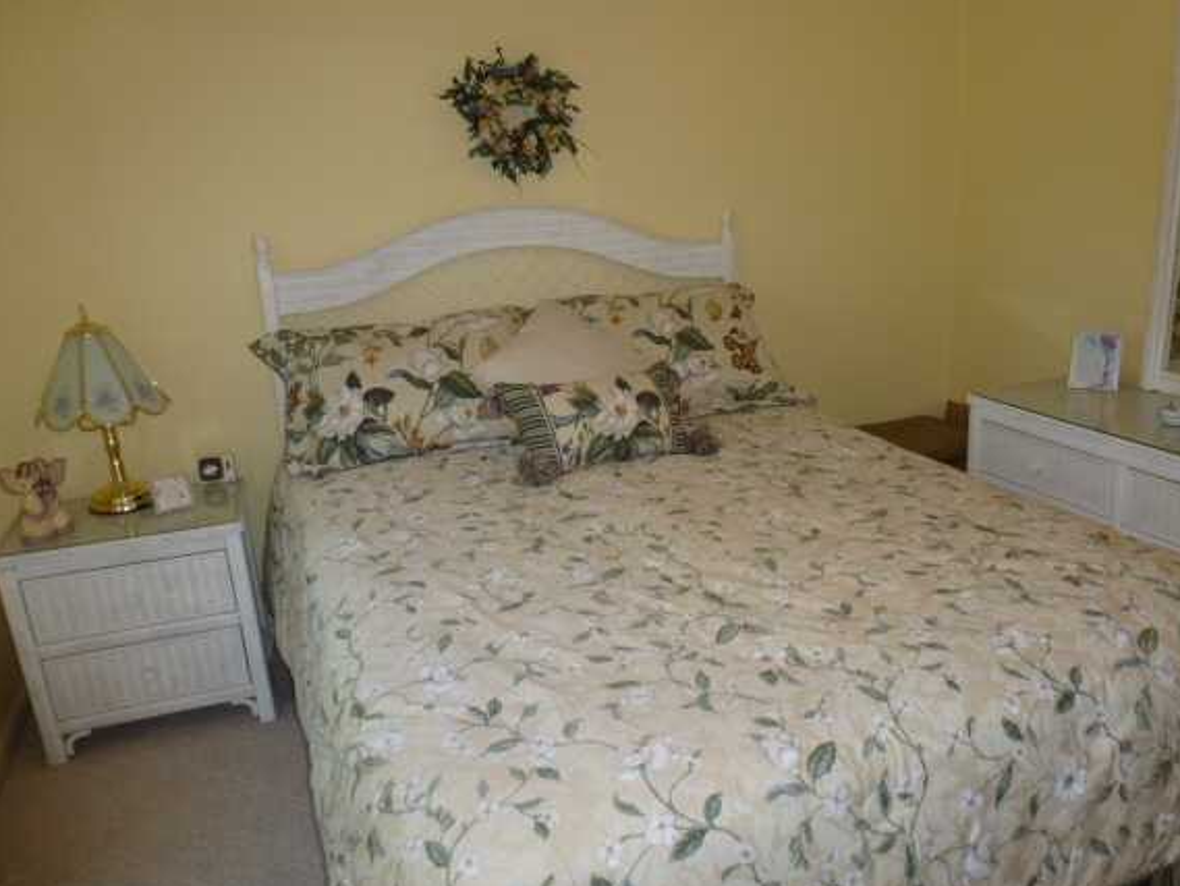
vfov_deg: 51.3
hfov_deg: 65.1
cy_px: 481
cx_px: 655
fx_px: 921
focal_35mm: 27
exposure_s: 1/60
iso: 160
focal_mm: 4.3
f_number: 3.3
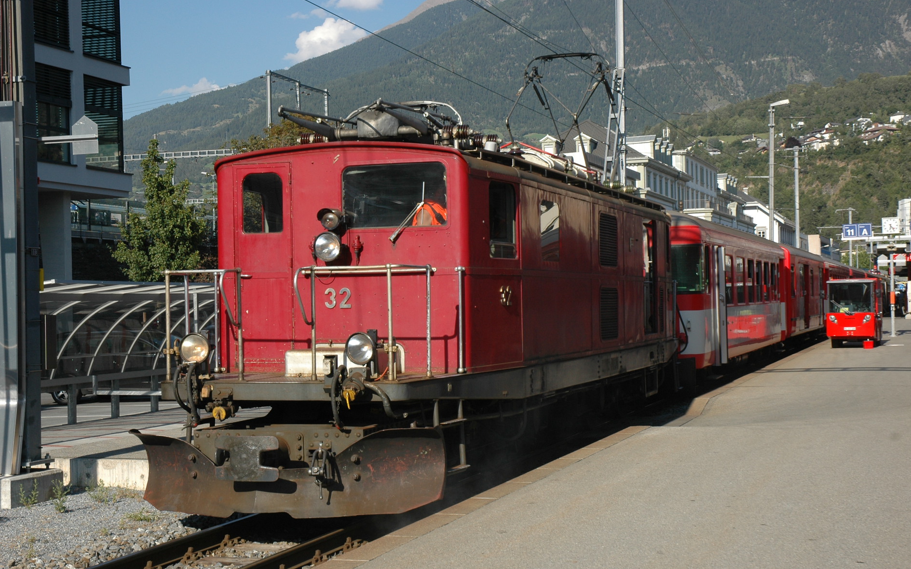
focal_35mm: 59
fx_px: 1465
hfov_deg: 34.5
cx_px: 459
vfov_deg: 22.0
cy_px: 287
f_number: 9
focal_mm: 38
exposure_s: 1/320
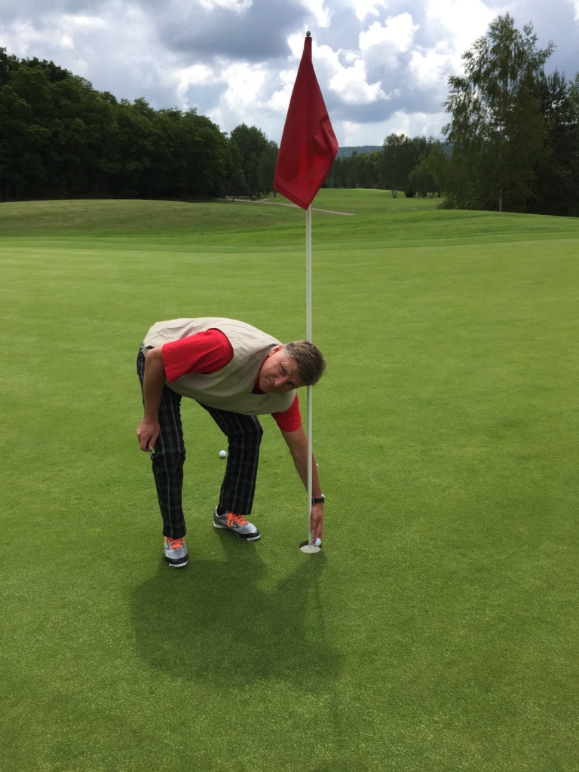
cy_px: 386
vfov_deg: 61.7
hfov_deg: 48.2
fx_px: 647
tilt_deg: -20.1
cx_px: 290
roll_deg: -1.0
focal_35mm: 29
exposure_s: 1/1883
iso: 32
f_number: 2.2
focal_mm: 4.15
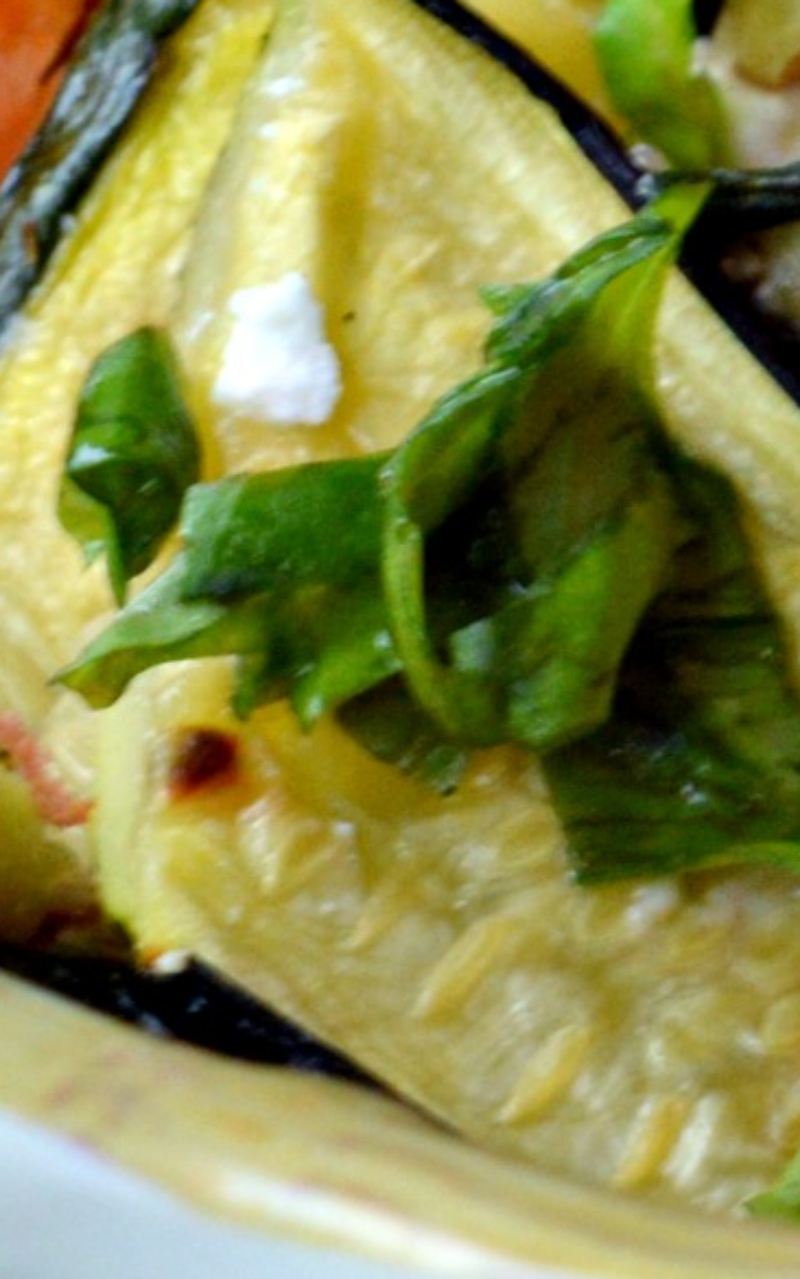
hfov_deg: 2.7
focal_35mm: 477
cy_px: -694
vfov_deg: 4.4
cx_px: 2377
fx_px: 16624
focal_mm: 55
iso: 400
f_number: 11
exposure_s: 1/15
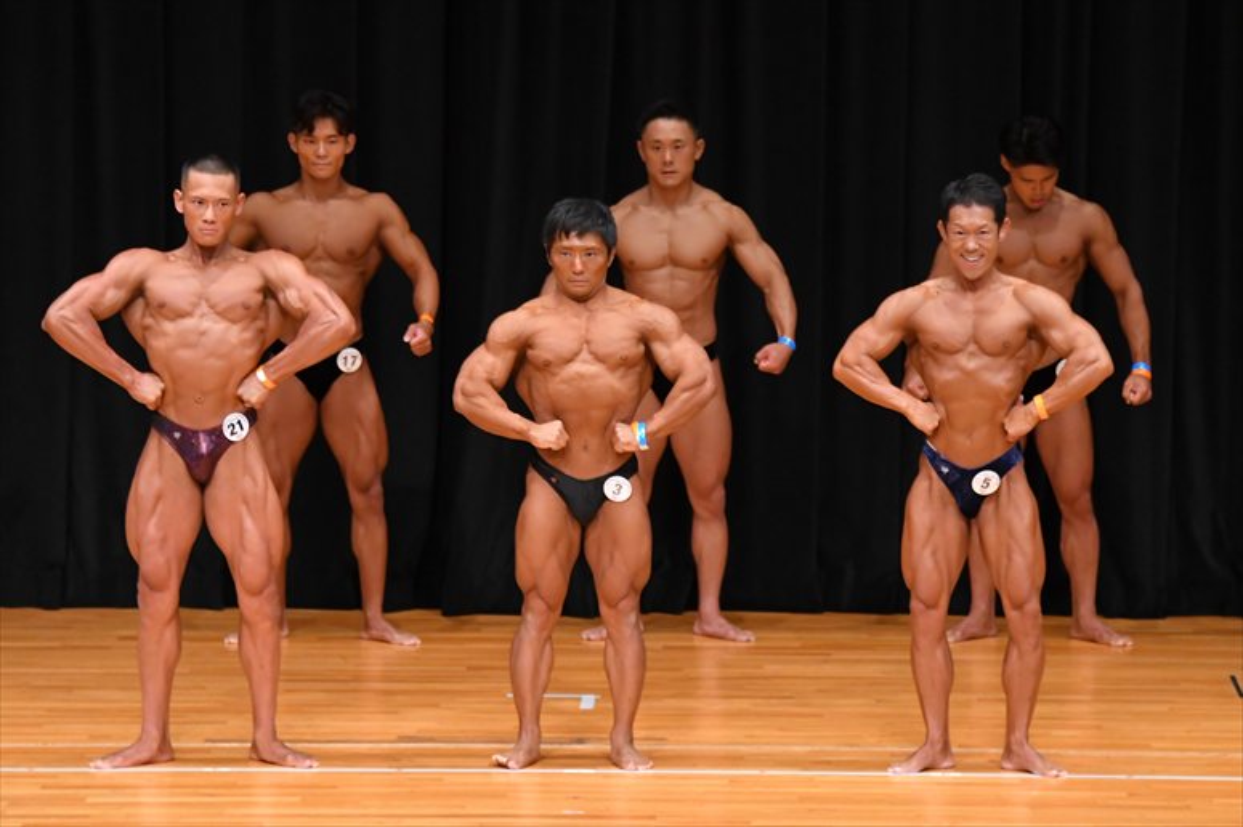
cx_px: 622
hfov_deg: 8.1
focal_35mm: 255
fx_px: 8800
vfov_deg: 5.4
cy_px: 414
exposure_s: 1/400
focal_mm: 170
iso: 4000
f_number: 5.6
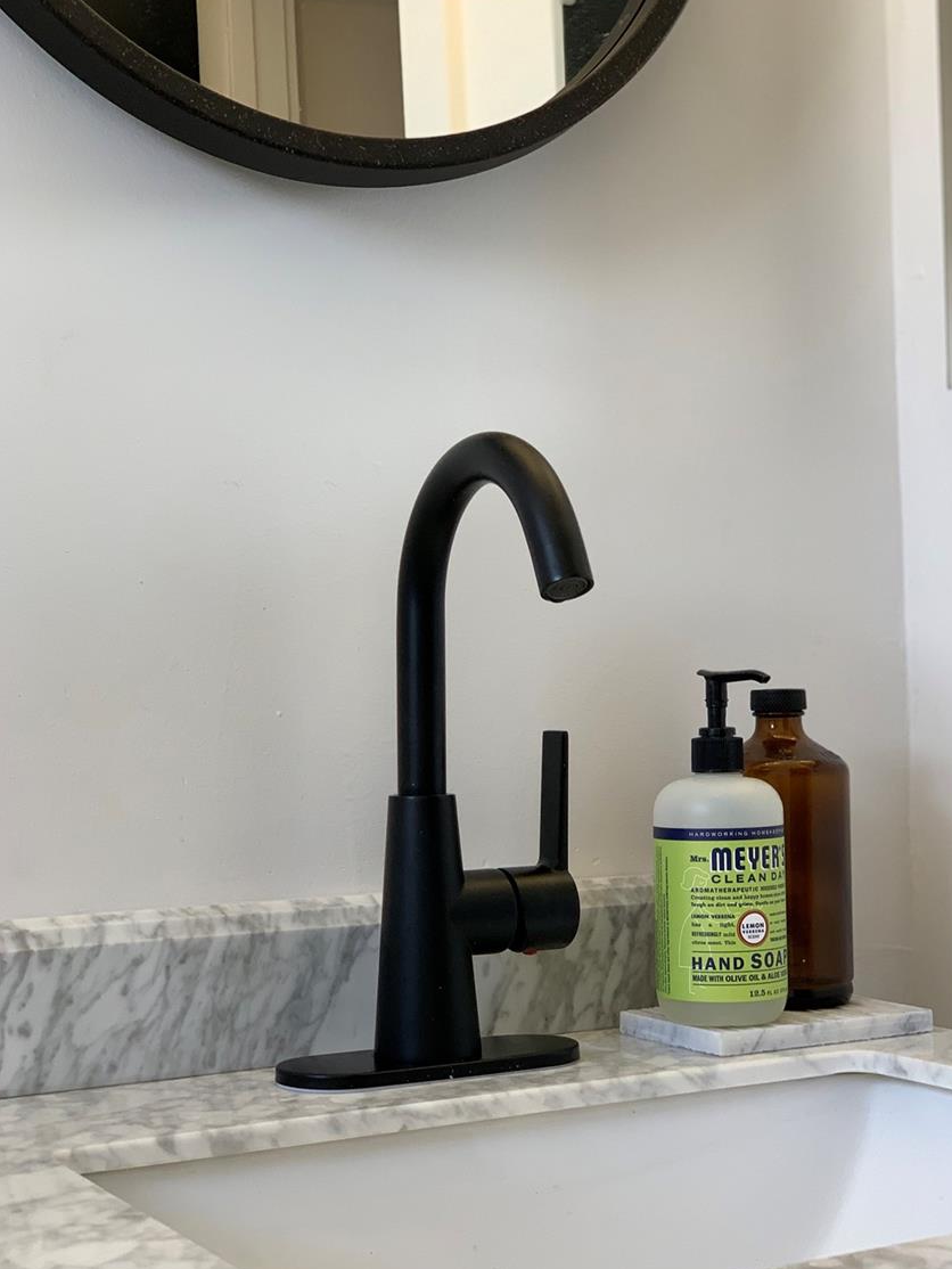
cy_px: 674
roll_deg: +0.4
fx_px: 2053
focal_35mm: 56
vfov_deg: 34.3
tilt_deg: +1.7
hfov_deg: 26.1
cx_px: 475
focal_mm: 6
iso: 100
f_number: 2.4
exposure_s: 1/120
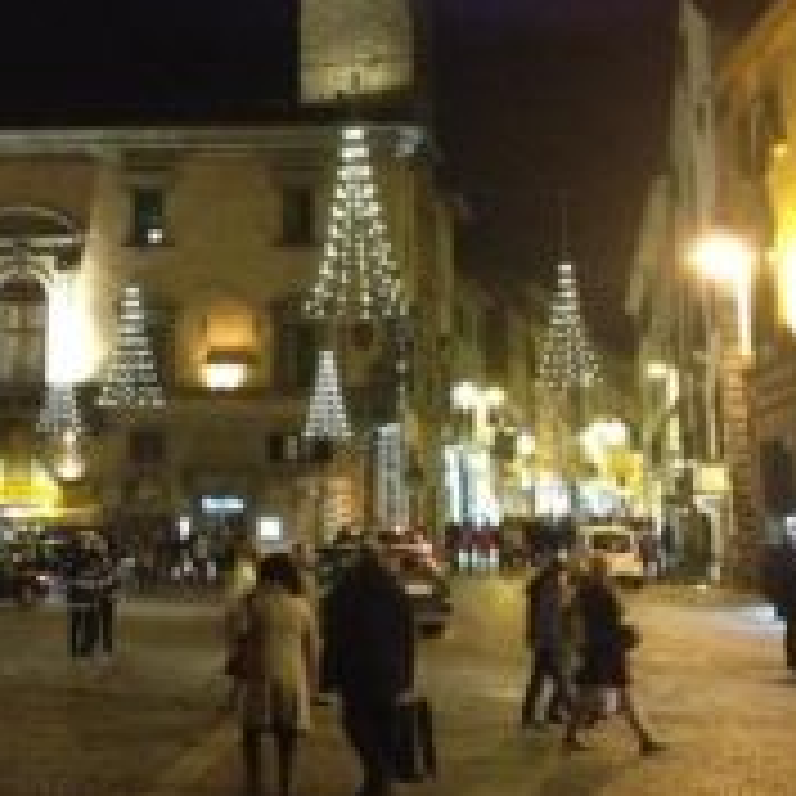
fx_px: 1639
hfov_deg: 26.8
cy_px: 310
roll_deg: -1.6
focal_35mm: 63
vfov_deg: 27.2
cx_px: 157
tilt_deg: +9.4
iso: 800
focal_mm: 4.28
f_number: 2.4
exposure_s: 1/15
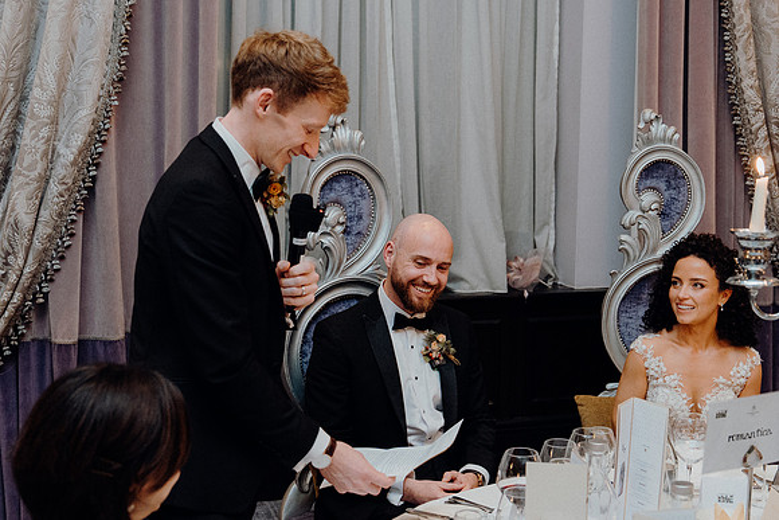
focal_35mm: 57
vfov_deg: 23.8
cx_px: 390
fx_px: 1234
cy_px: 260
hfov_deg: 35.0
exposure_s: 1/160
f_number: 3.5
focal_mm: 38
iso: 2500
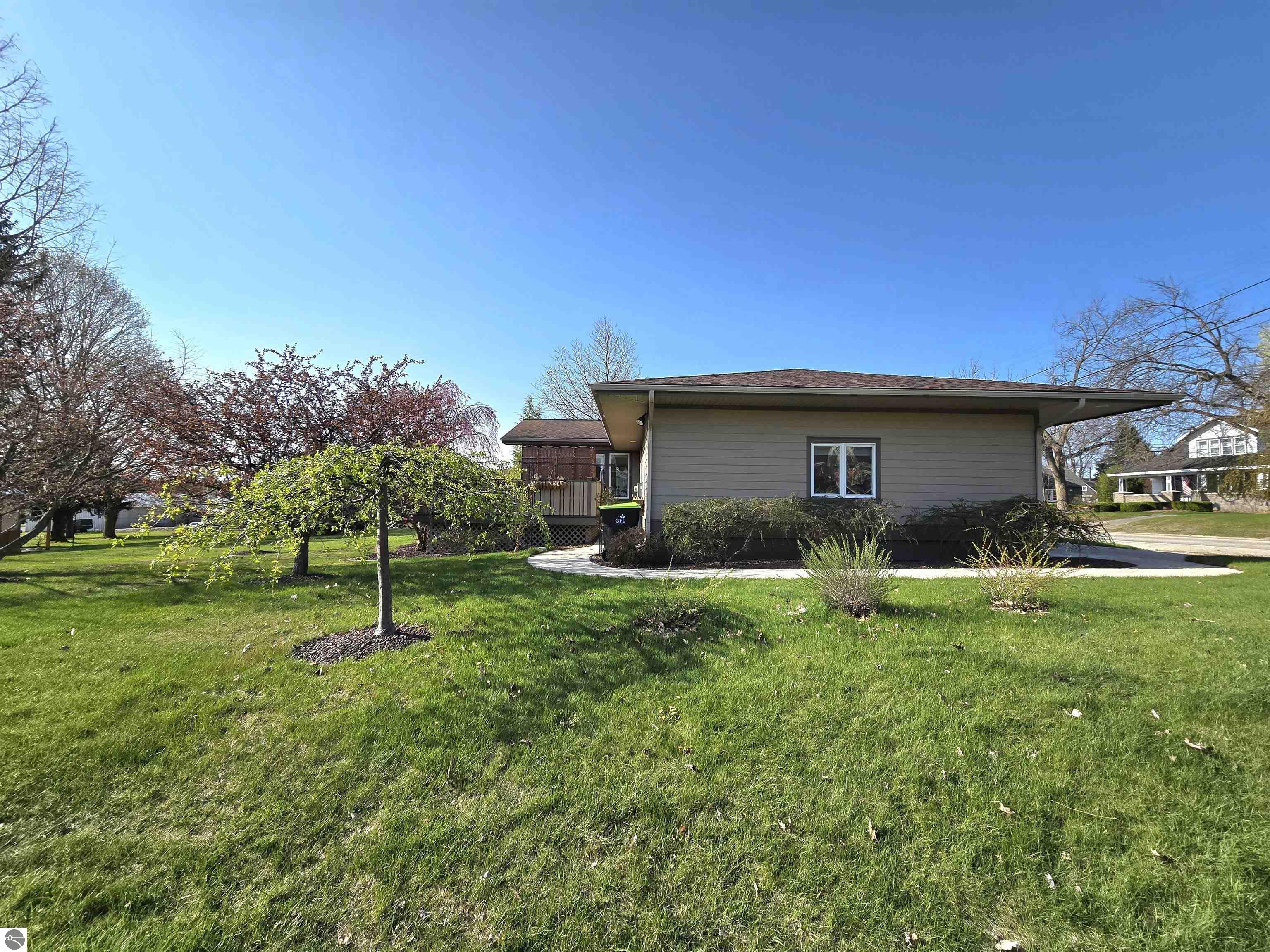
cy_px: 476
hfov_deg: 106.2
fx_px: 477
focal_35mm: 13
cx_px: 635
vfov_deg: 89.9
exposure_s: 1/2000
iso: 50
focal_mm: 2.2
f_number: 2.2
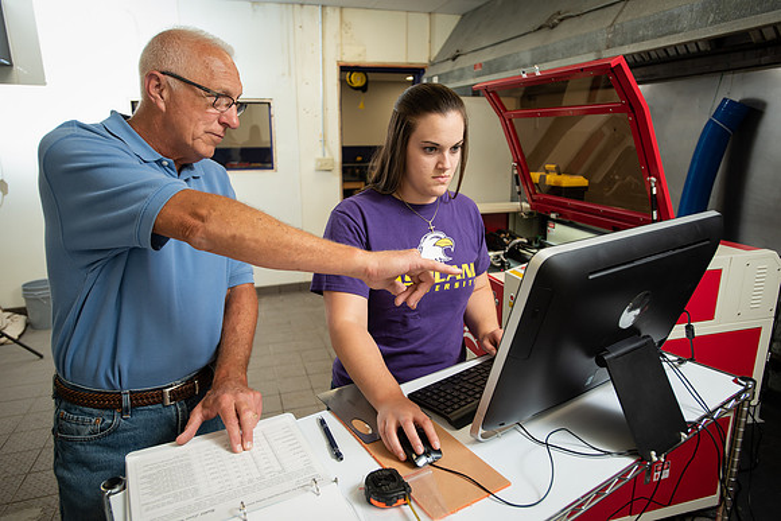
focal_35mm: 24
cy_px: 260
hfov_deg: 73.7
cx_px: 390
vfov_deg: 53.2
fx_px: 521
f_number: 4
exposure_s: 1/200
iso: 400
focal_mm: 24
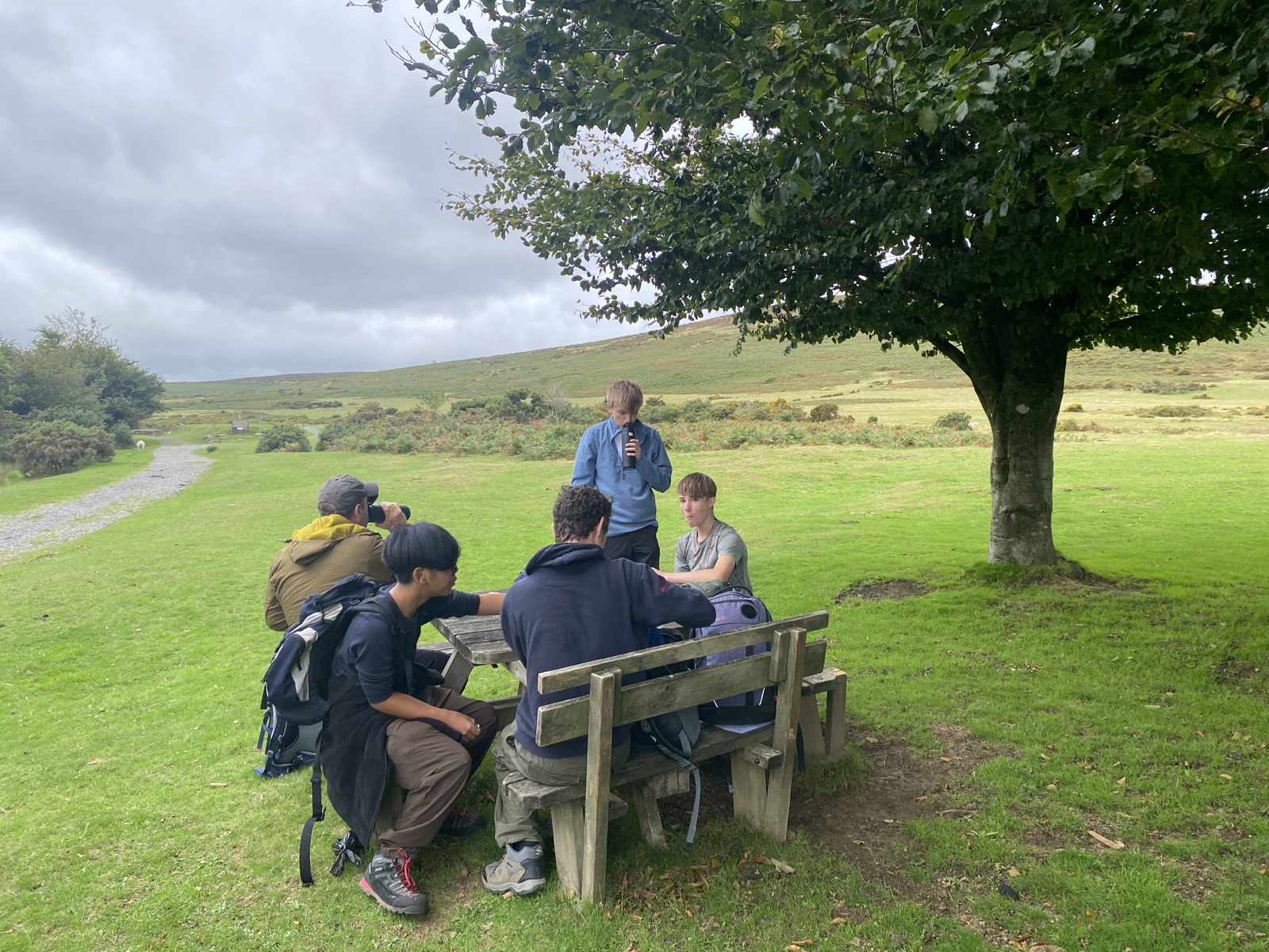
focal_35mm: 26
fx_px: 953
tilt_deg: -3.4
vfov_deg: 53.1
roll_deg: -2.6
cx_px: 634
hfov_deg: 67.3
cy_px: 476
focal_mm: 4.25
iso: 32
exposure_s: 1/606
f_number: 1.8
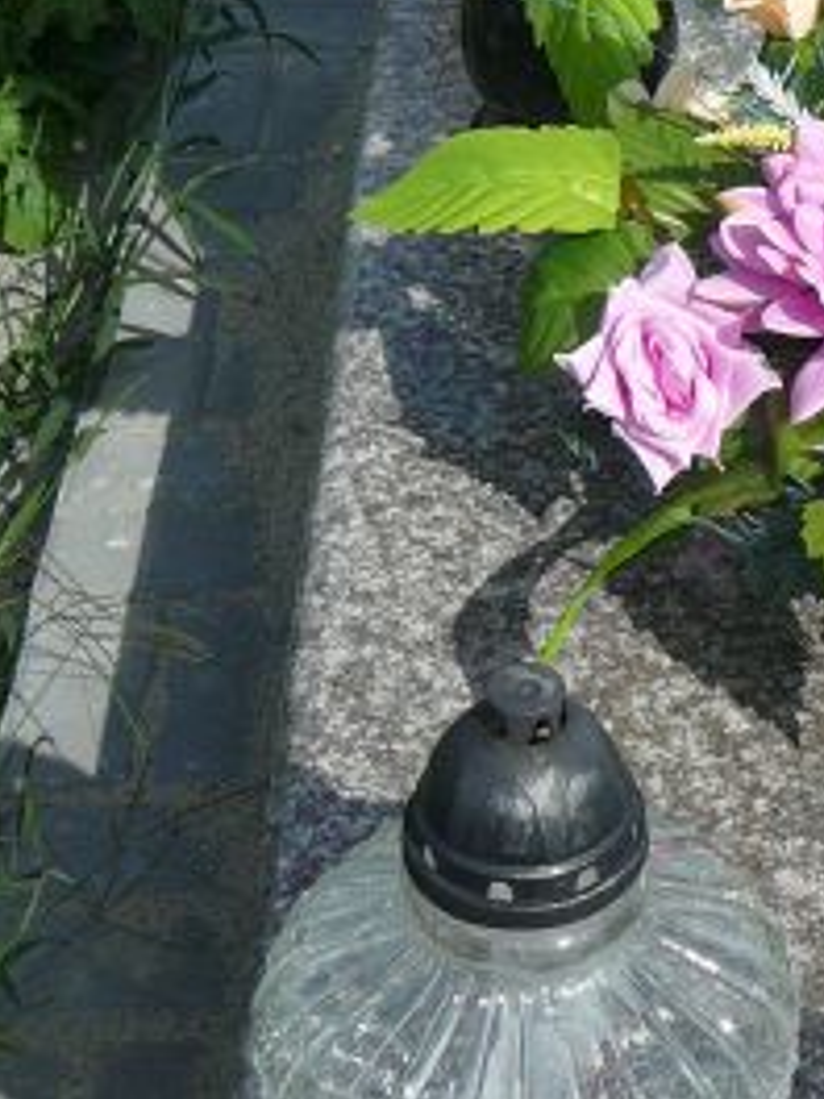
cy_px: 75
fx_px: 2698
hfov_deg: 16.8
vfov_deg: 22.4
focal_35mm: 85
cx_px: 920
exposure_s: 1/640
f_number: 5
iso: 80
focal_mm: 5.2
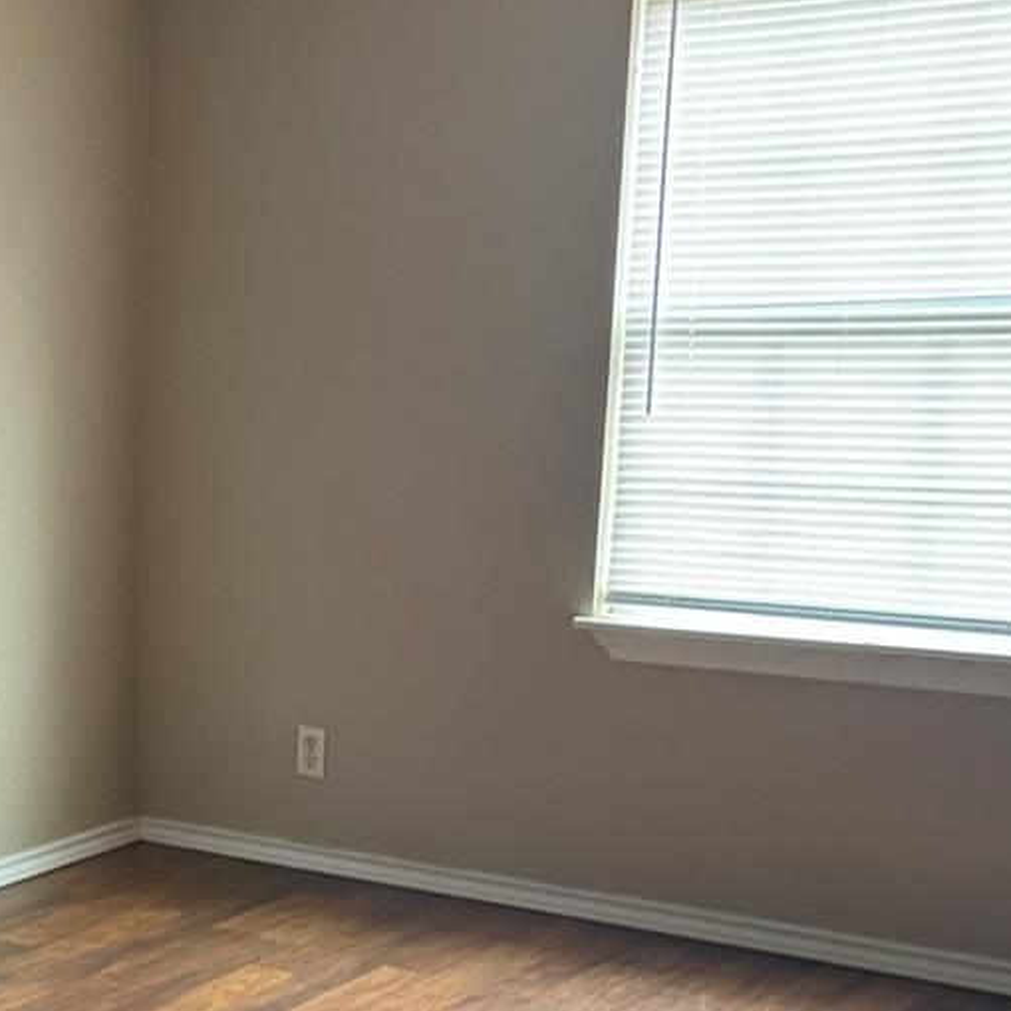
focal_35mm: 64
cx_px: -73
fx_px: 2115
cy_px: 884
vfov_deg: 26.1
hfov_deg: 25.2
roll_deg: +2.1
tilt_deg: -15.8
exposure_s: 1/60
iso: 500
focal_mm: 6.76
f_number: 1.78
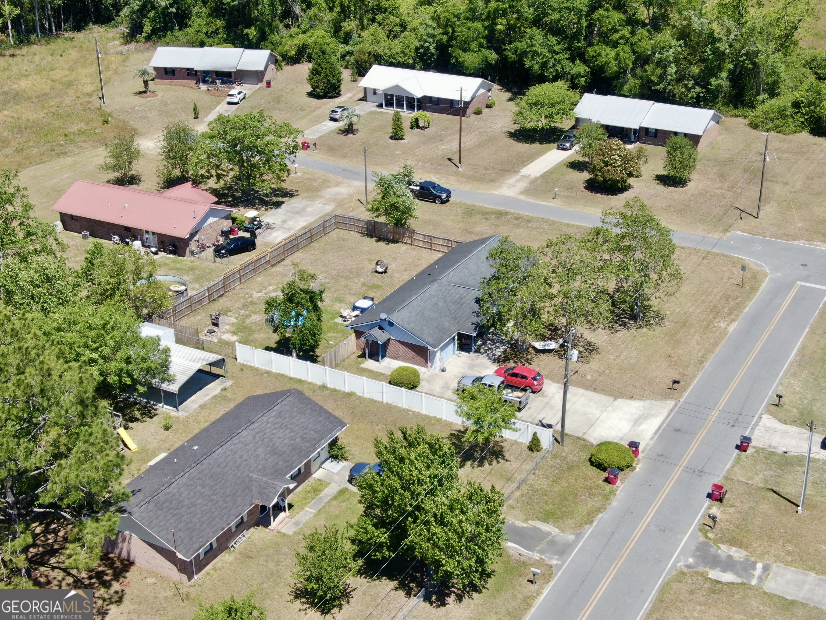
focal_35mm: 48
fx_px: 1145
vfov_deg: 30.3
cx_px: 413
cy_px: 310
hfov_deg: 39.7
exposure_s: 1/500
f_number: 3.8
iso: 100
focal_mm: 8.6
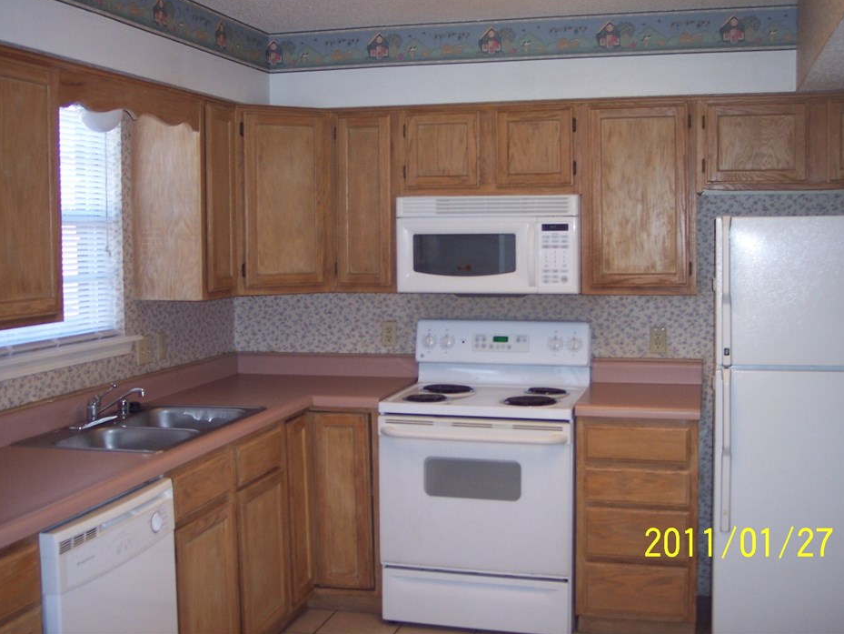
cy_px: 286
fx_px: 1049
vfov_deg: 33.6
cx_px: 418
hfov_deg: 43.8
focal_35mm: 43
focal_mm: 8
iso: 140
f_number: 2.8
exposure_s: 1/60
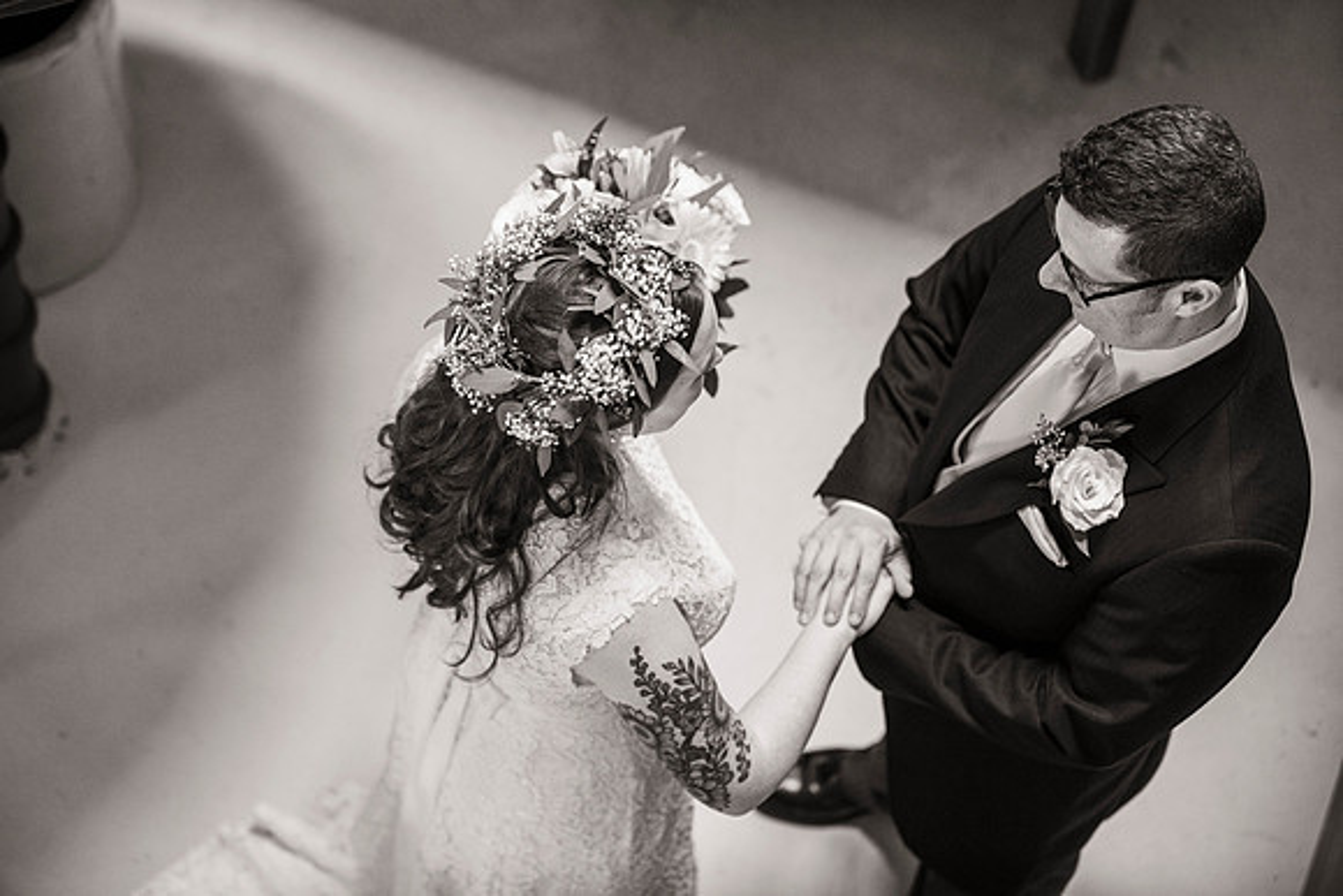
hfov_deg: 27.3
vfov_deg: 18.4
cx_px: 632
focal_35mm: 74
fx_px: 2767
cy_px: 421
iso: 1600
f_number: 2.8
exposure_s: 1/125
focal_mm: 70
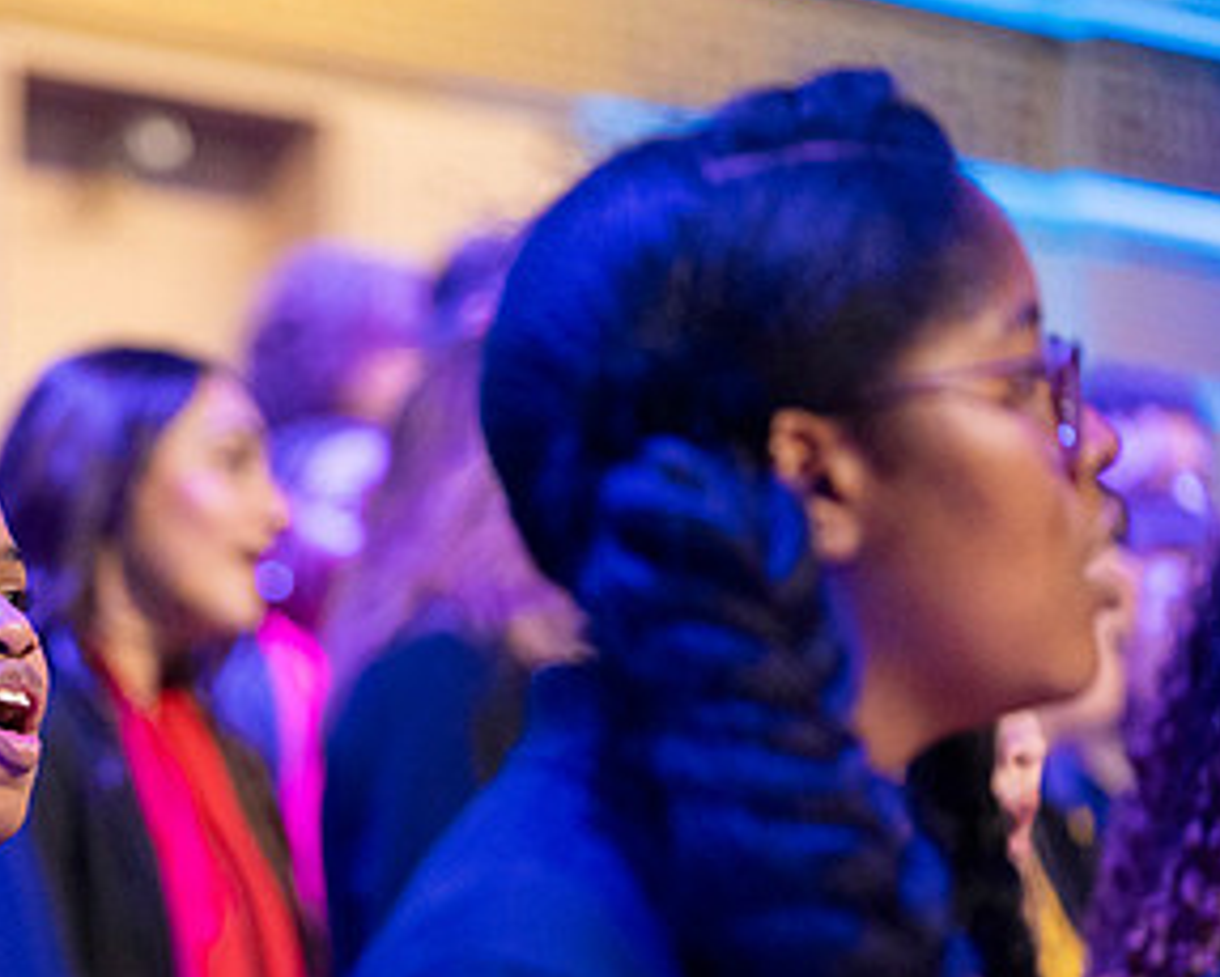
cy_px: 796
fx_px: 7190
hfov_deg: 9.6
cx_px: -4
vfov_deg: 7.8
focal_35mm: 199
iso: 5000
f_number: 2.8
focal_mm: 105
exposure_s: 1/125
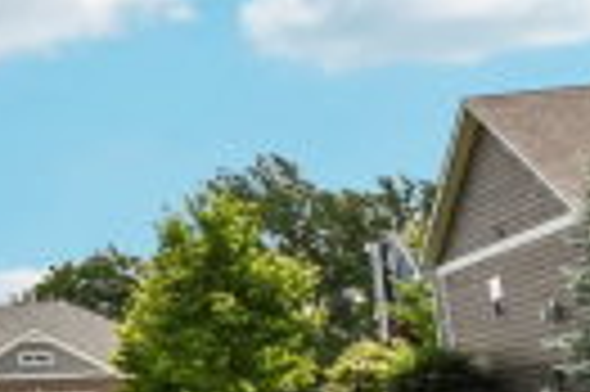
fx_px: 1408
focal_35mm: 86
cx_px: -869
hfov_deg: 14.3
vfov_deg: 15.8
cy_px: 257
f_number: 8
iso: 400
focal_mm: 10
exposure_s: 1/1250
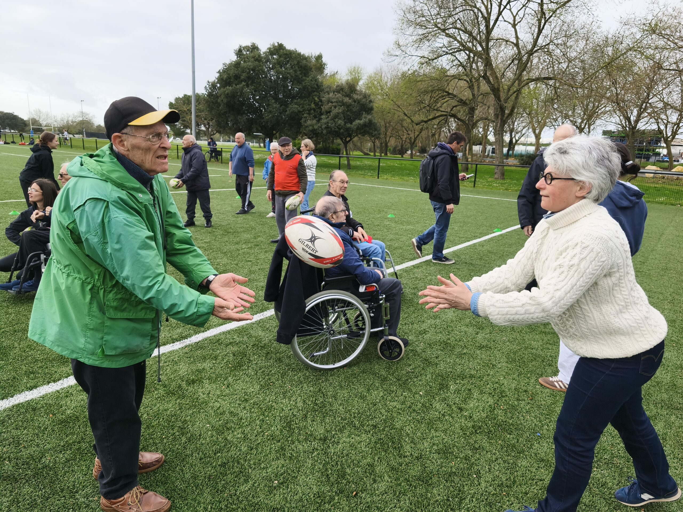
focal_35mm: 23
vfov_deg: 58.9
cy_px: 256
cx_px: 342
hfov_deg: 73.9
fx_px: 454
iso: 50
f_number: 1.7
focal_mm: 5.35
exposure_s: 1/1382
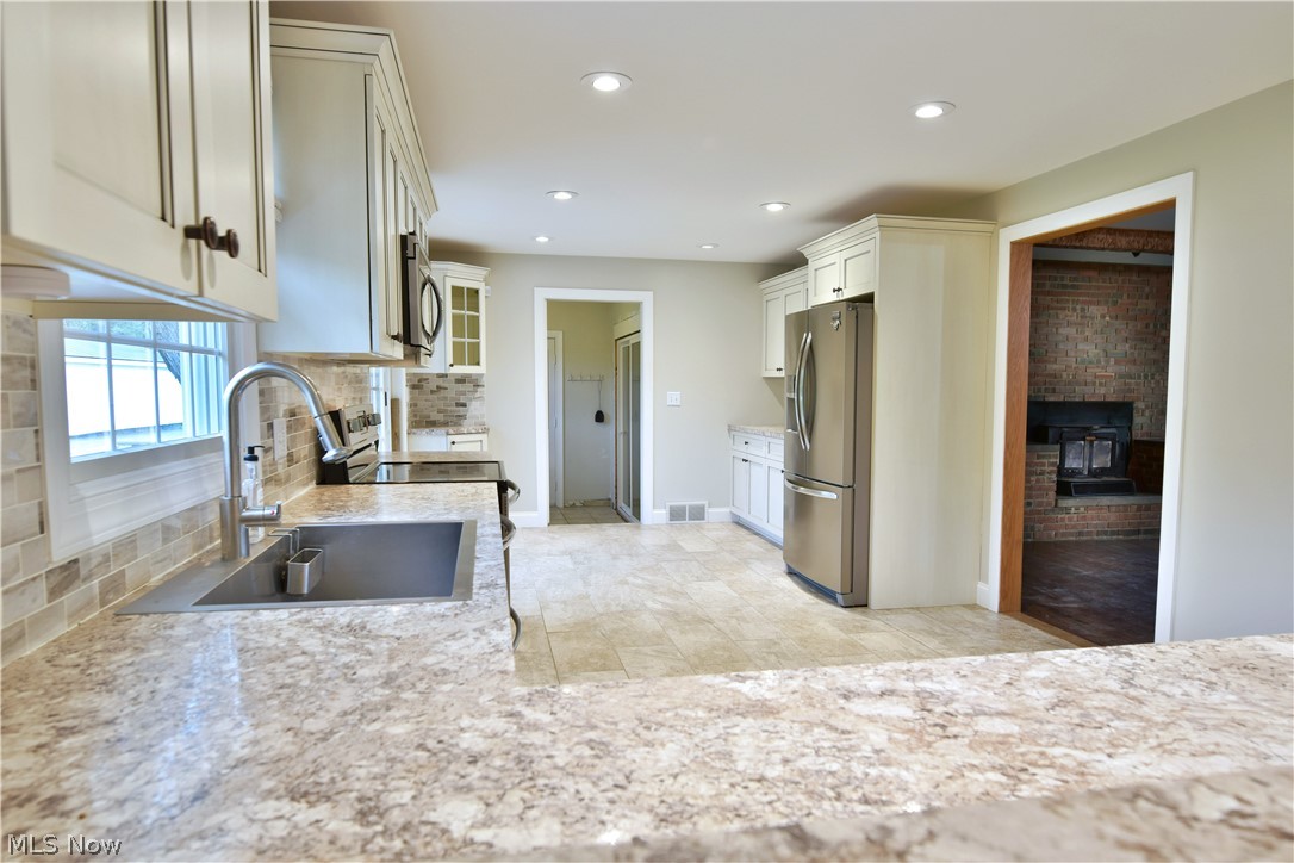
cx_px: 647
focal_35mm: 21
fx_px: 755
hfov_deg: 81.2
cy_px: 432
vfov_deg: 59.5
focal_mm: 14
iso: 200
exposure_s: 1/8
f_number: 4.5
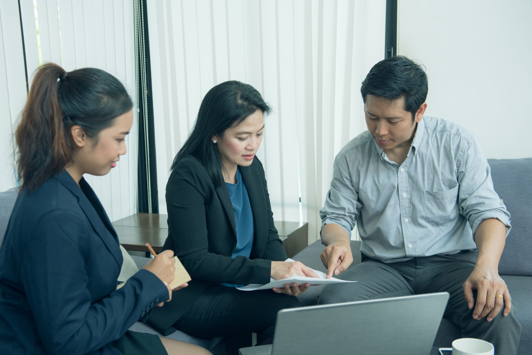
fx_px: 710
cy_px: 187
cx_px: 244
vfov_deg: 28.1
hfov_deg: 41.1
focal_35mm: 48
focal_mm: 44
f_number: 4
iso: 500
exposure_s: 1/160
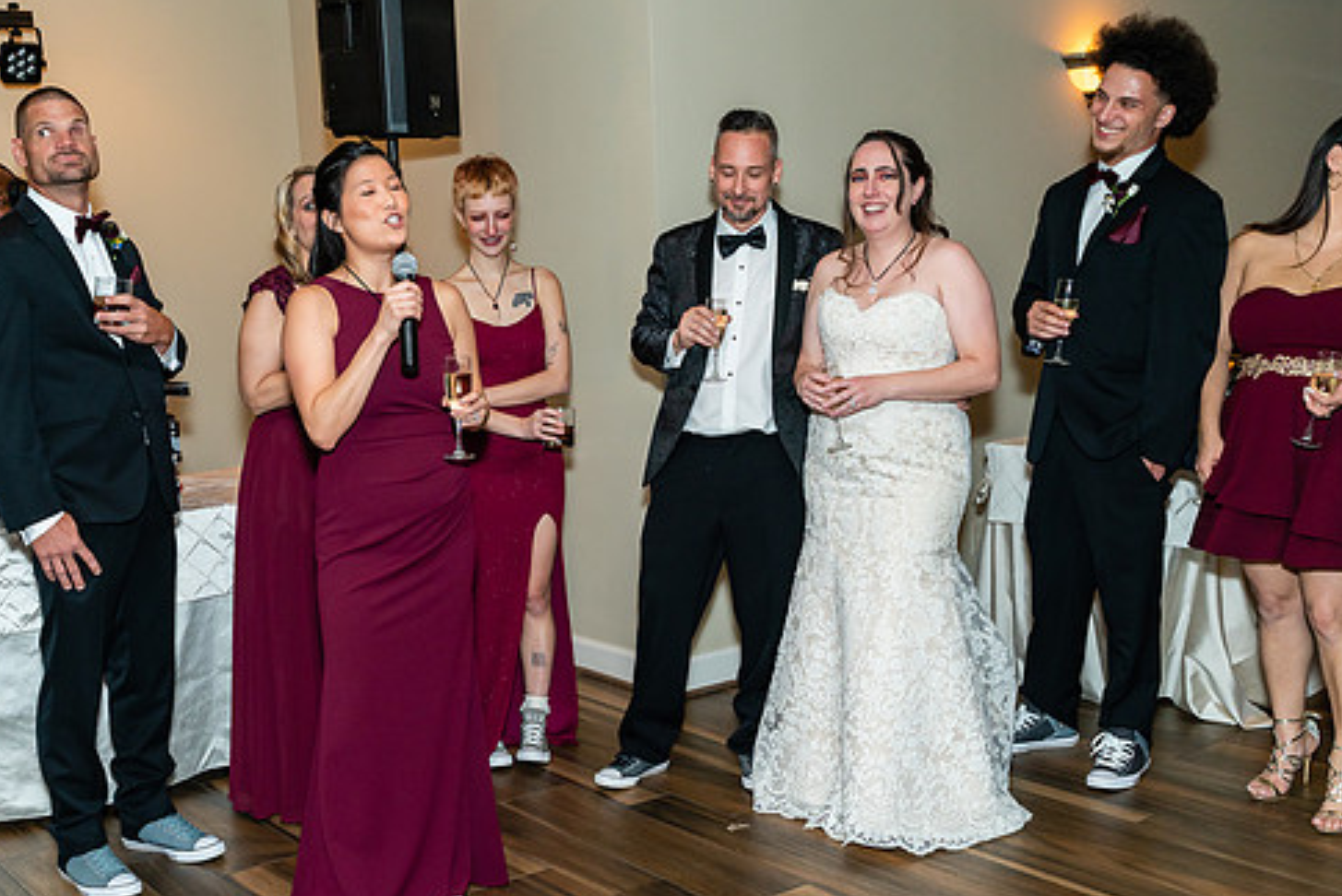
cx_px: 548
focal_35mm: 41
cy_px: 545
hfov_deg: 47.2
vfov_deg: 32.6
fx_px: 1529
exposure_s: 1/80
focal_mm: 28
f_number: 4.5
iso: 800
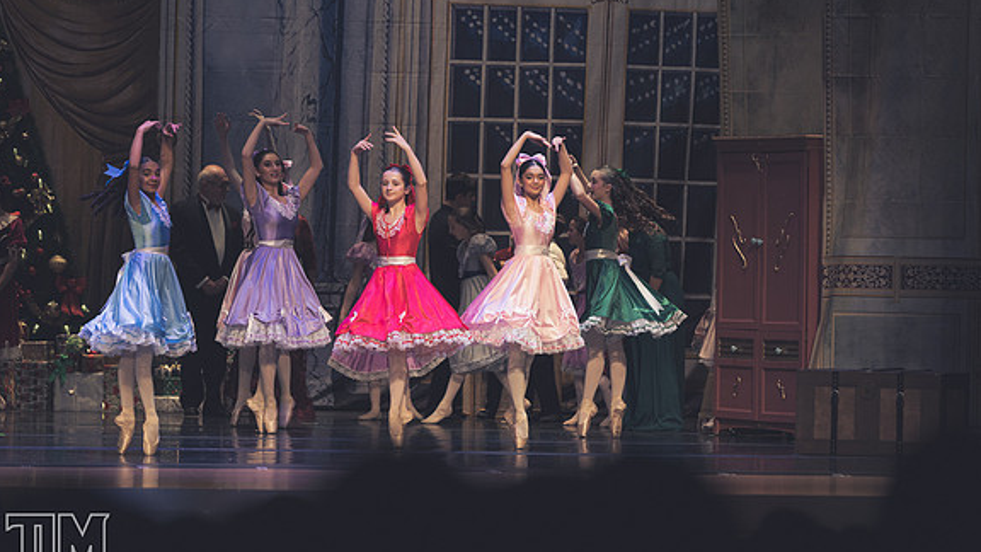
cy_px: 279
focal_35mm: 190
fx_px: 4942
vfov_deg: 6.4
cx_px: 489
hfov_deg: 11.3
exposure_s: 1/320
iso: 500
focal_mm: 180
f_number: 2.8
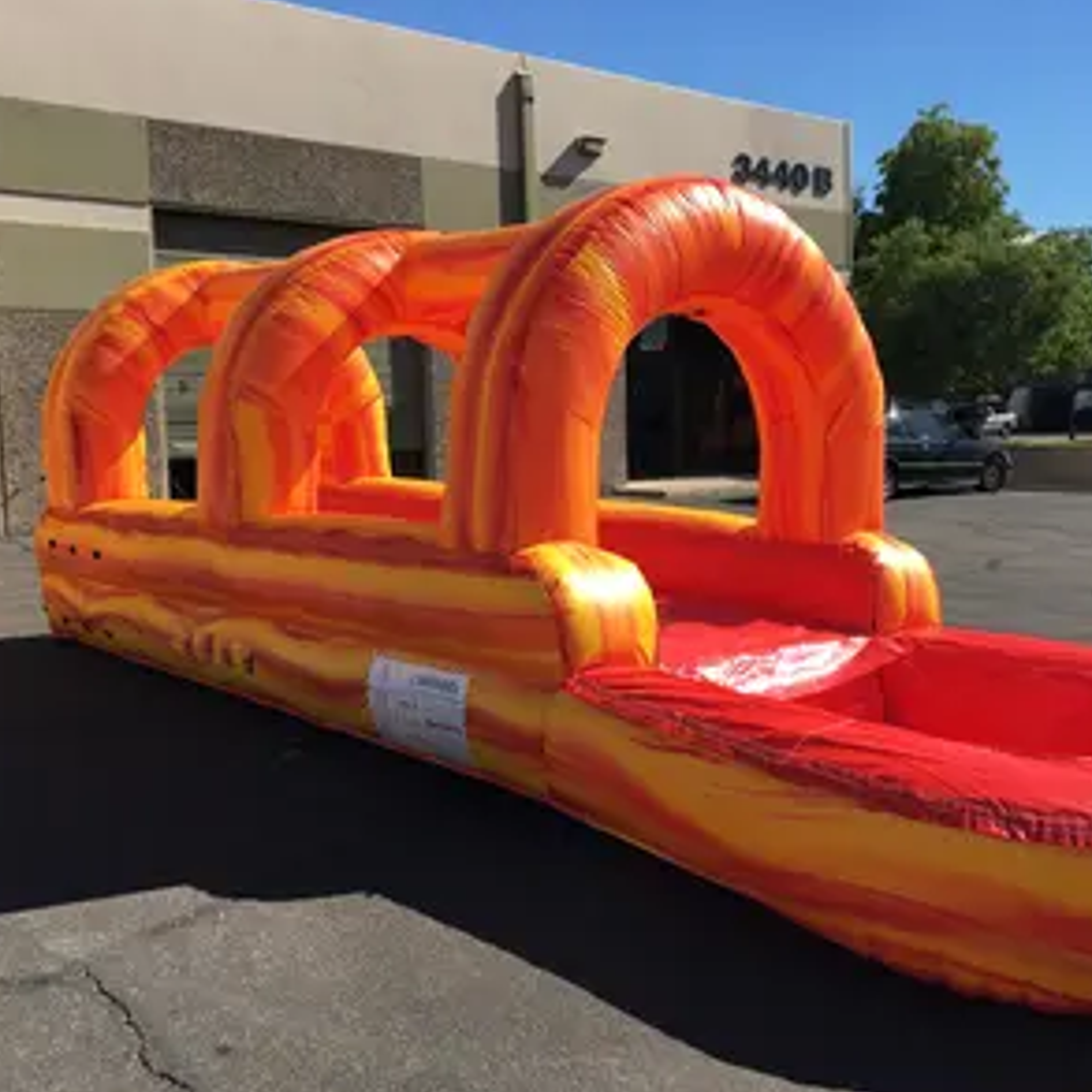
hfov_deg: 46.8
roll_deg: +1.4
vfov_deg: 47.2
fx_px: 1249
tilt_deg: -5.1
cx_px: 675
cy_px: 552
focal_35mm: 35
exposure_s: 1/1350
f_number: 2.2
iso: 25
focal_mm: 4.15
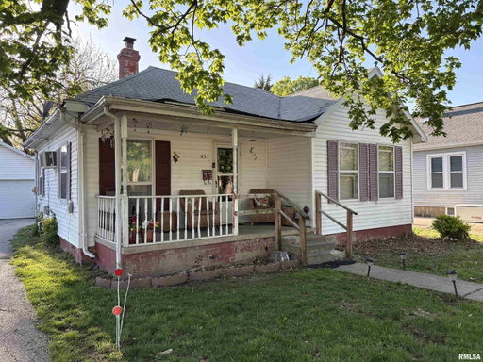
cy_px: 181
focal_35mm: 26
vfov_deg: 53.1
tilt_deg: +0.5
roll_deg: +0.8
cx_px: 242
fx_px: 363
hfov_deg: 67.3
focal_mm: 5.96
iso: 64
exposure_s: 1/586
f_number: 1.6
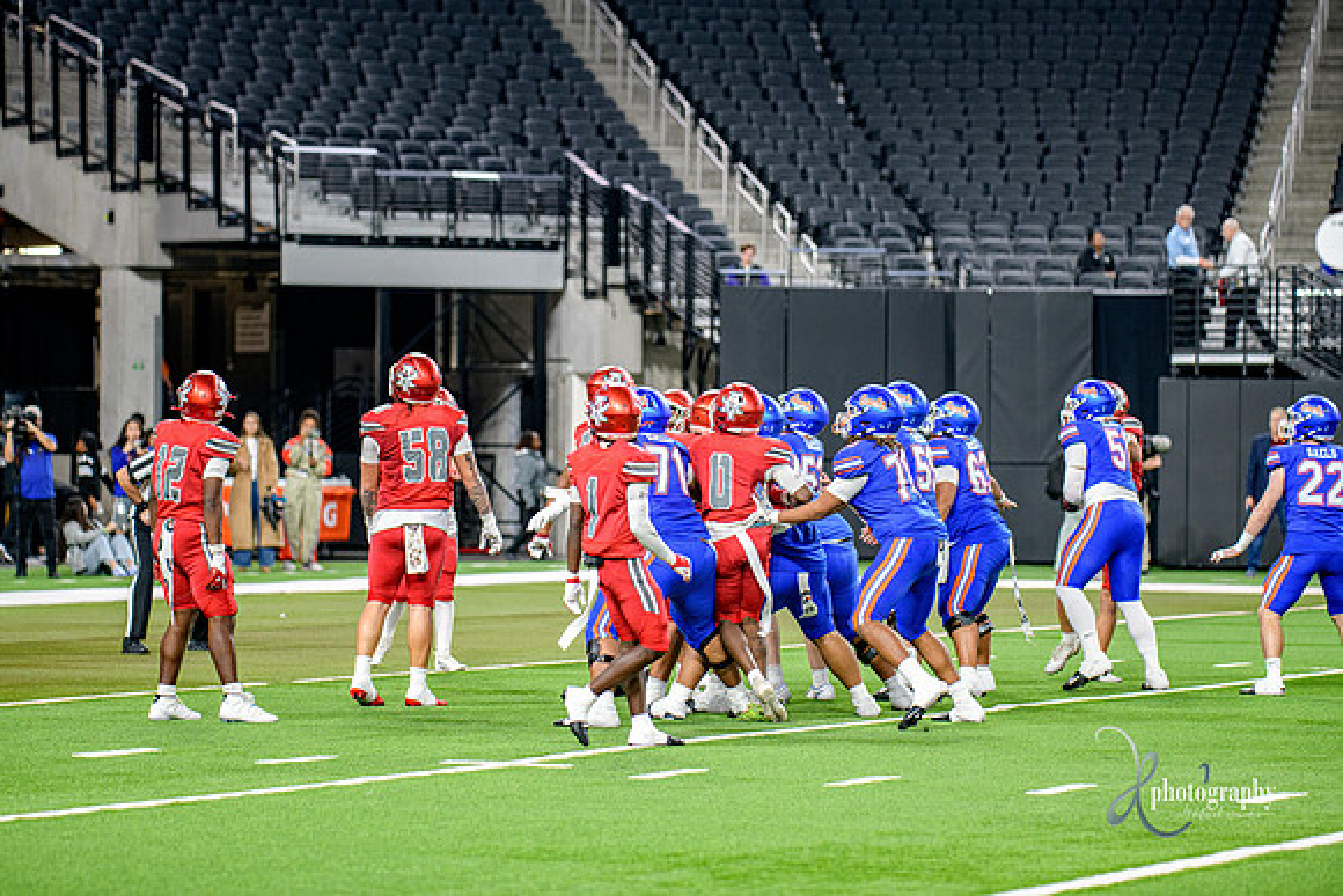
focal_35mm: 145
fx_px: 5410
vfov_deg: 9.5
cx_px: 672
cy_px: 448
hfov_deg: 14.2
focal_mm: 145
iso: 1250
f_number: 2.8
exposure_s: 1/400
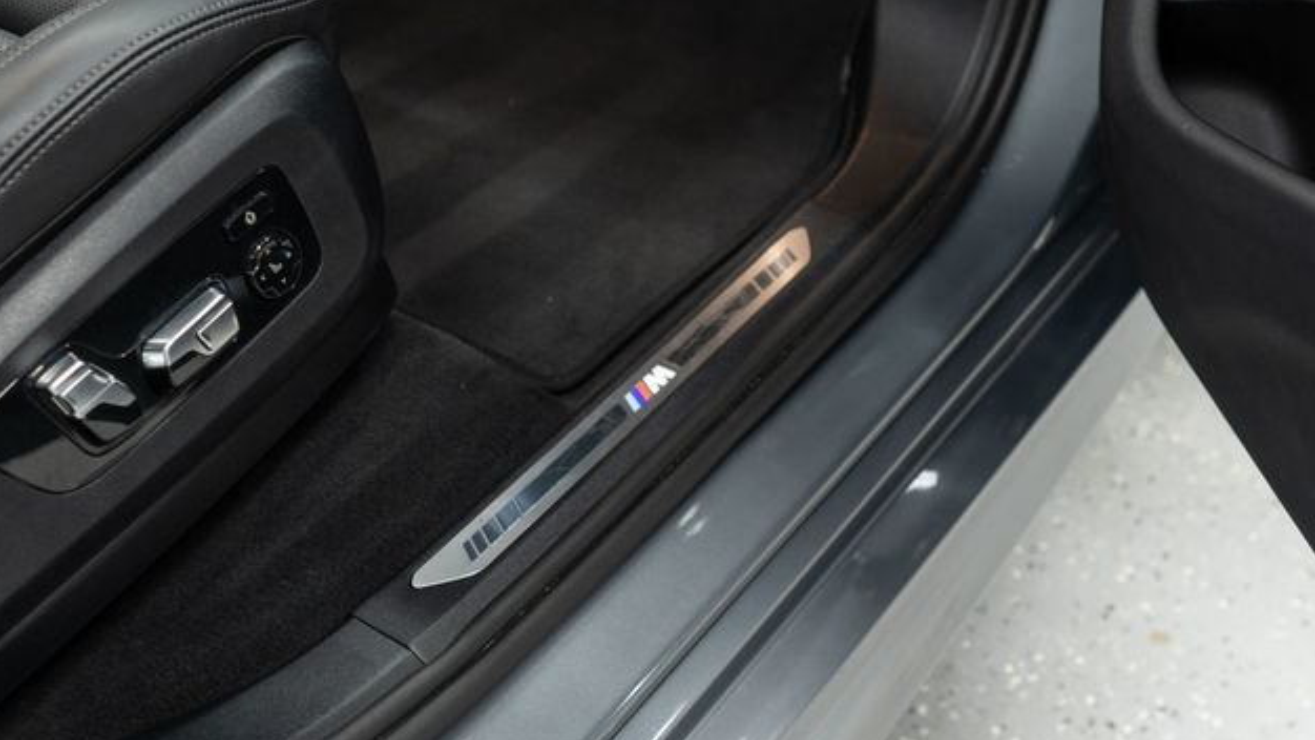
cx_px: 660
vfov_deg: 26.5
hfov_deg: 45.5
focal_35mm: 45
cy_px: 392
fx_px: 1569
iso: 800
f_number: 3.2
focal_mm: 28
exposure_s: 1/40
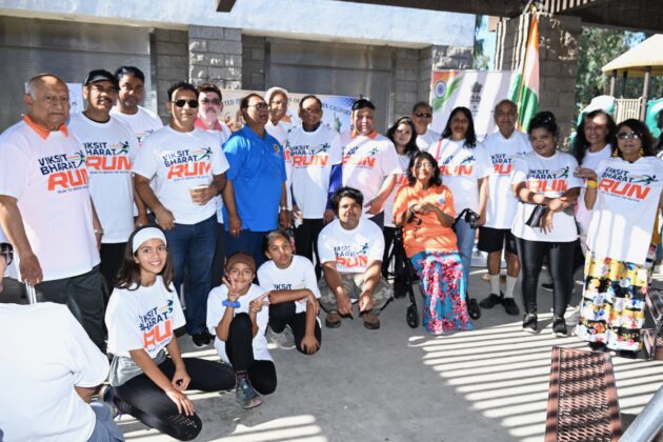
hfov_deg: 65.5
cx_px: 332
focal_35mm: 28
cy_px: 221
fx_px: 516
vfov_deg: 46.4
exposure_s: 1/160
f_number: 6.3
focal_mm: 28
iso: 200
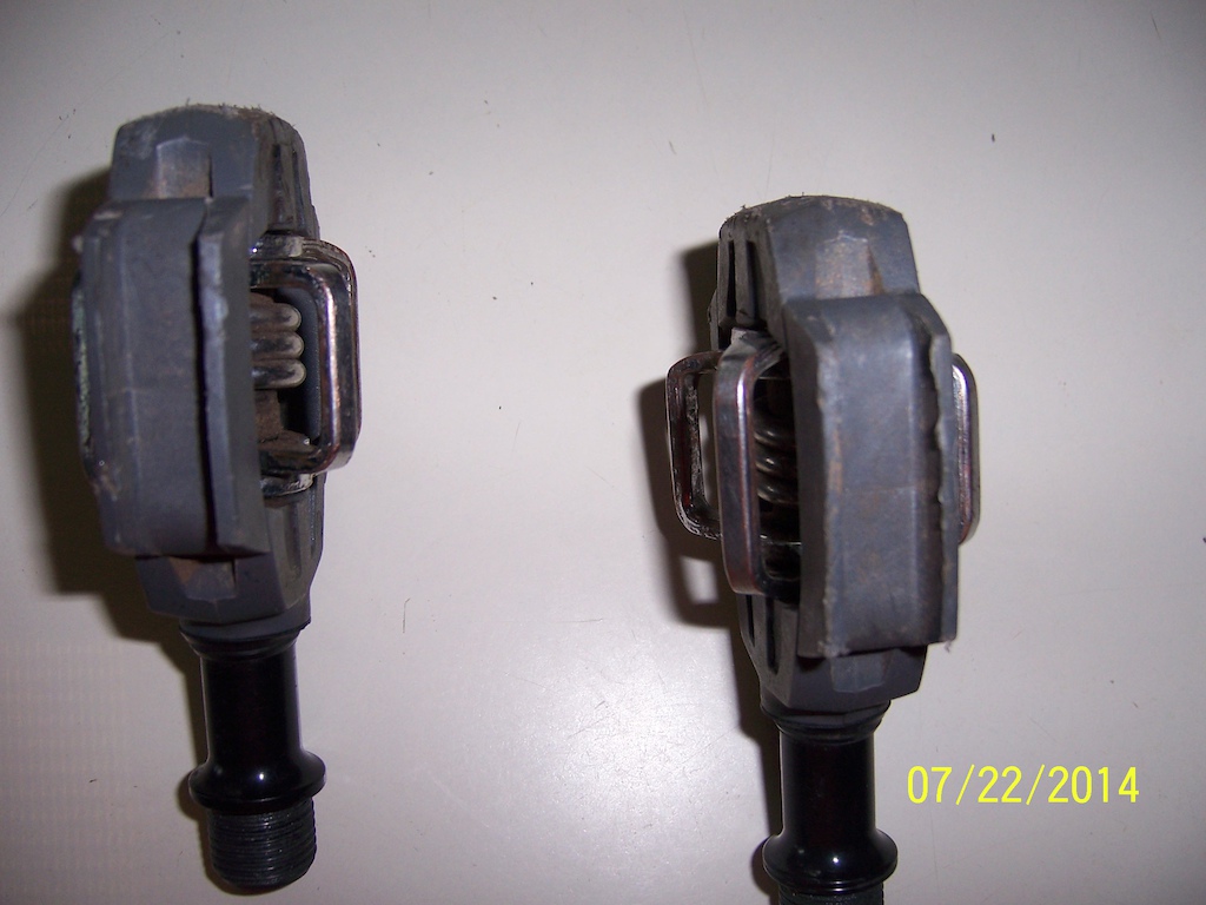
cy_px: 452
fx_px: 1254
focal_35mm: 36
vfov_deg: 39.7
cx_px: 603
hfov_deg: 51.4
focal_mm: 6.2
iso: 80
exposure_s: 1/60
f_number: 2.8
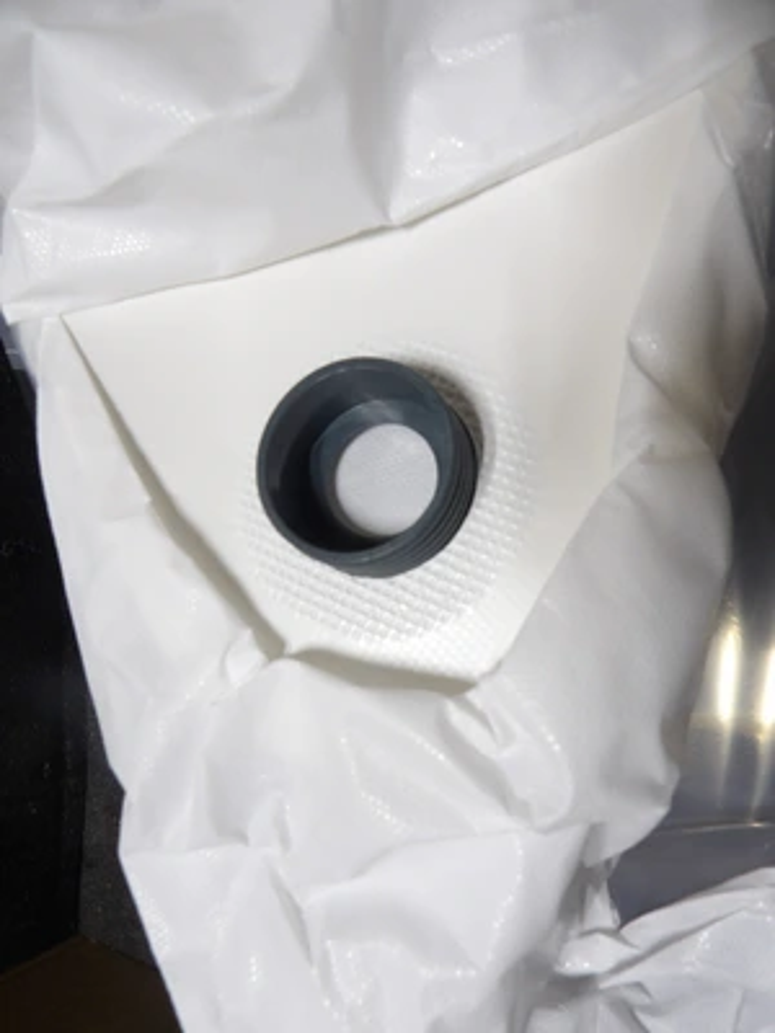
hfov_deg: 56.8
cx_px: 388
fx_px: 716
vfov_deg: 71.6
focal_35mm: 24
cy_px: 516
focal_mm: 4.3
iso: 100
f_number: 3.2
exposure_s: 1/82
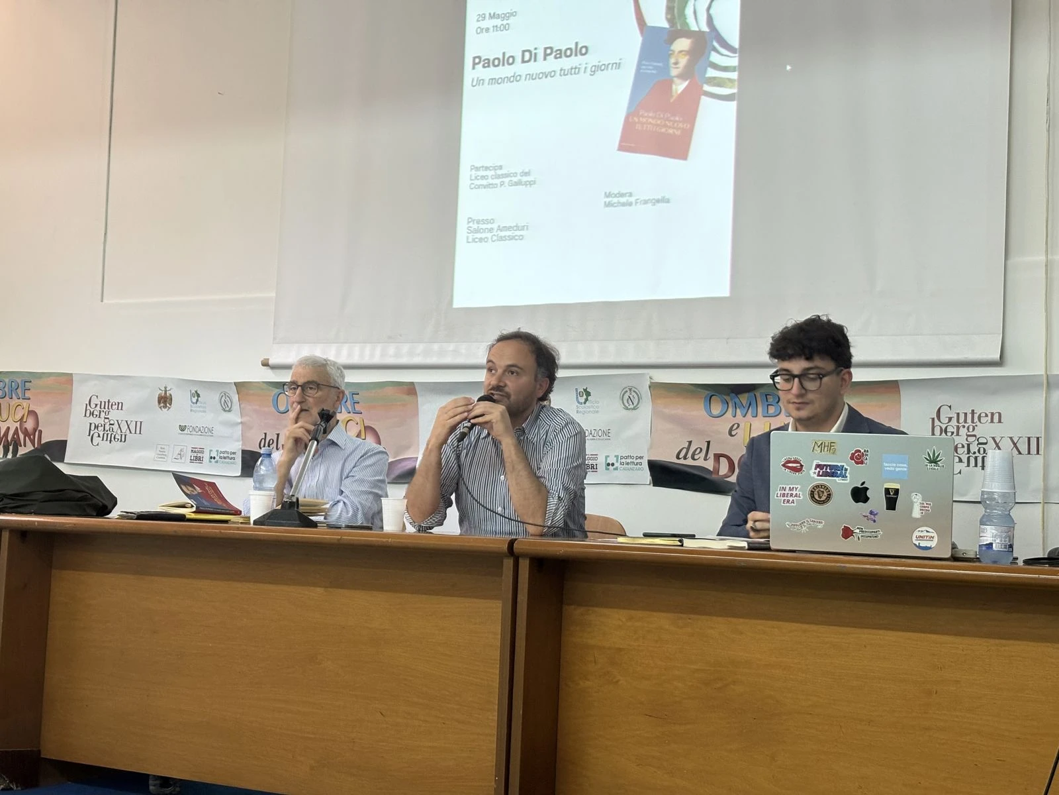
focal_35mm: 52
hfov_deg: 36.8
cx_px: 530
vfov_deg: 28.0
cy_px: 398
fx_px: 1591
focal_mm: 5.96
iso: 125
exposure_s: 1/50
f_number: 1.6
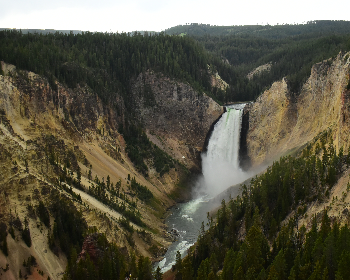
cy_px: 138
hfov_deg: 39.7
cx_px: 208
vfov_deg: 32.4
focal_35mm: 47
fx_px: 482
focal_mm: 27
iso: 1000
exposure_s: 1/640
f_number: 4
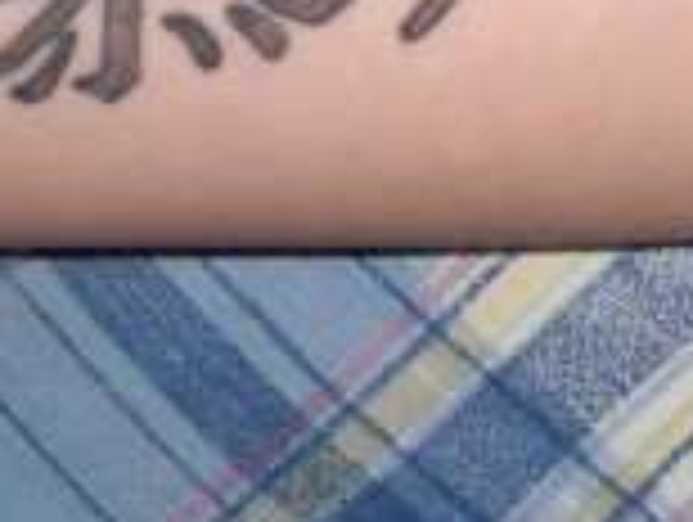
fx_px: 2727
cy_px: -180
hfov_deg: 14.4
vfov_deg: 10.7
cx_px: 508
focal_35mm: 136
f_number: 3.1
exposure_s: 1/60
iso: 200
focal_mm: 6.3
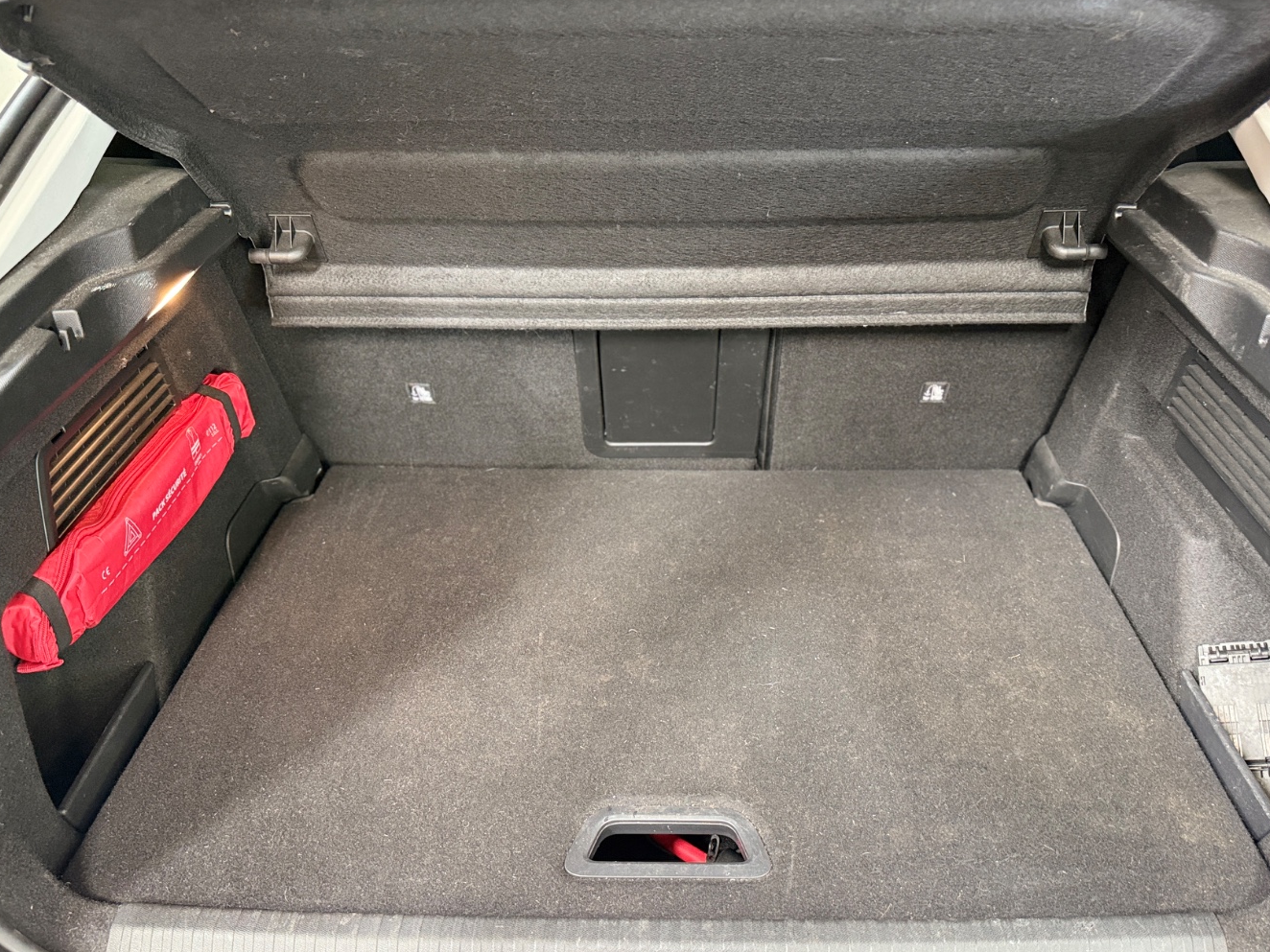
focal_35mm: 29
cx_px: 665
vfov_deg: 48.1
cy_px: 540
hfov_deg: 61.6
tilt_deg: -32.6
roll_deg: -0.4
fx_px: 1064
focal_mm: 6.76
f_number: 1.78
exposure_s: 1/33
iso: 640
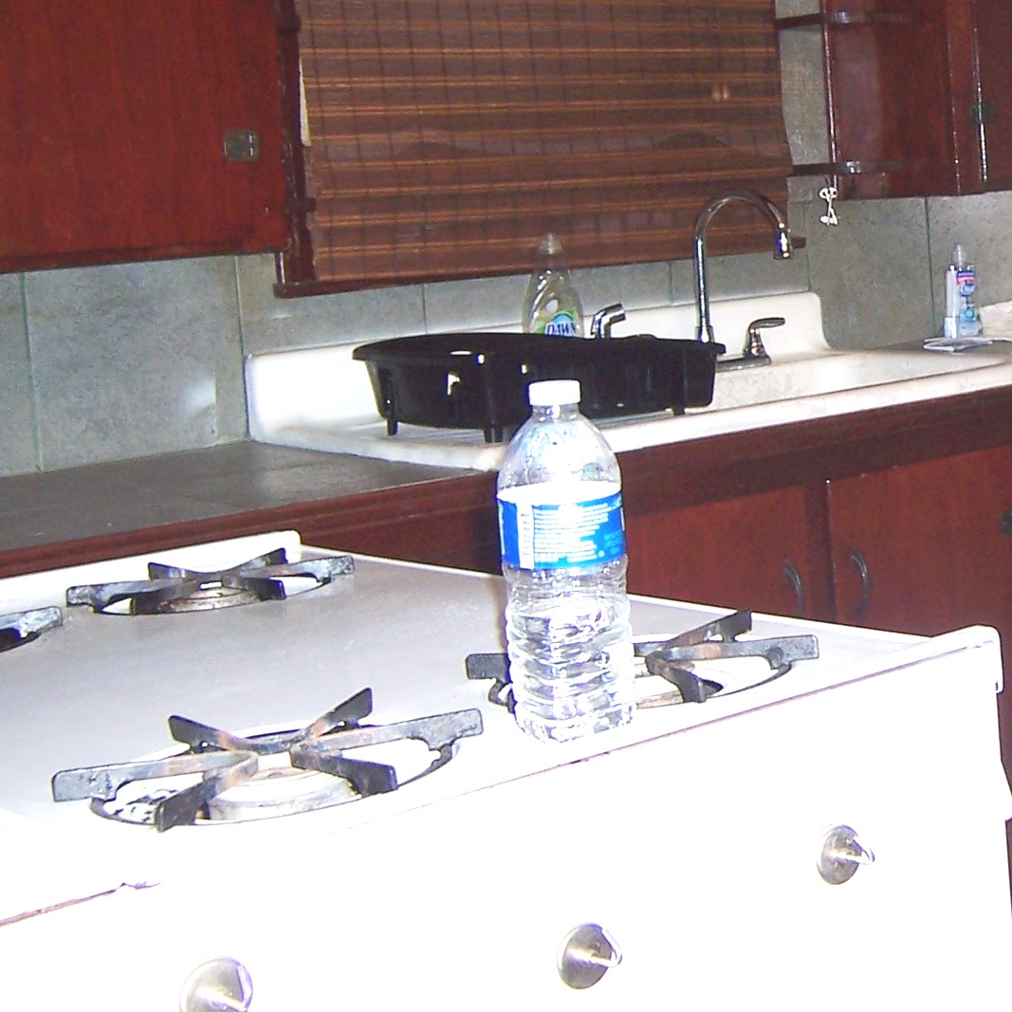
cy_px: 285
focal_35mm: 63
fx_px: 2084
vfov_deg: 27.0
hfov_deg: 25.7
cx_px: 1043
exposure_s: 1/60
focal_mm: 5.5
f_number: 2.8
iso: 80
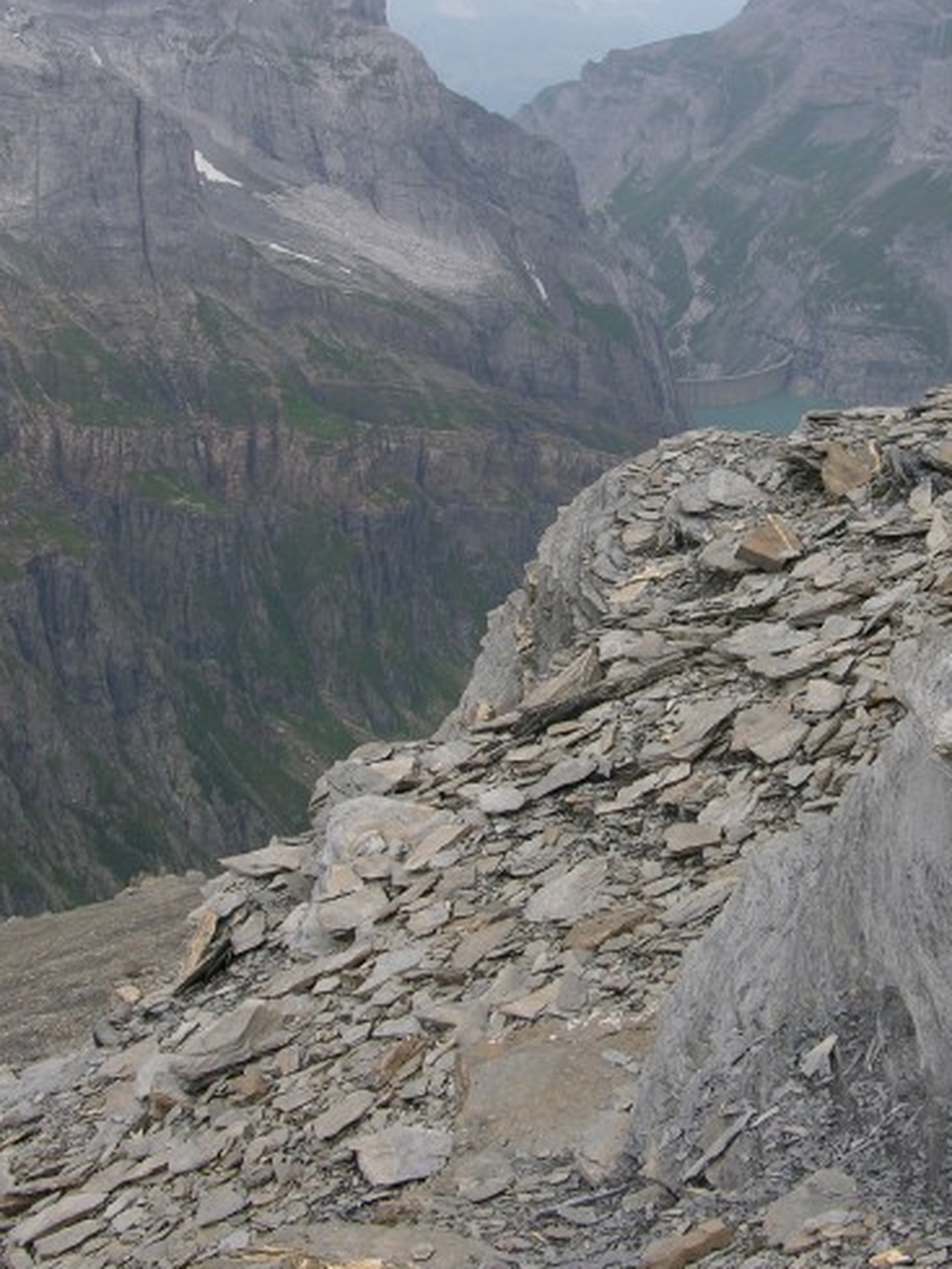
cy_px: 566
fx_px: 2016
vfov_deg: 34.9
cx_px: 612
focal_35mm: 55
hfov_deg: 26.5
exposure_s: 1/64.5
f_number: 3.5
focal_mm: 8.9
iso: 50
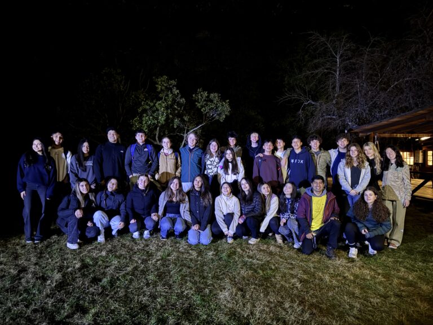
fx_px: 300
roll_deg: -0.4
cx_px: 216
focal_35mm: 24
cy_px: 162
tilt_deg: -3.1
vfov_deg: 56.8
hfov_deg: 71.6
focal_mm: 6.76
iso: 4000
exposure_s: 1/5
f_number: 1.78
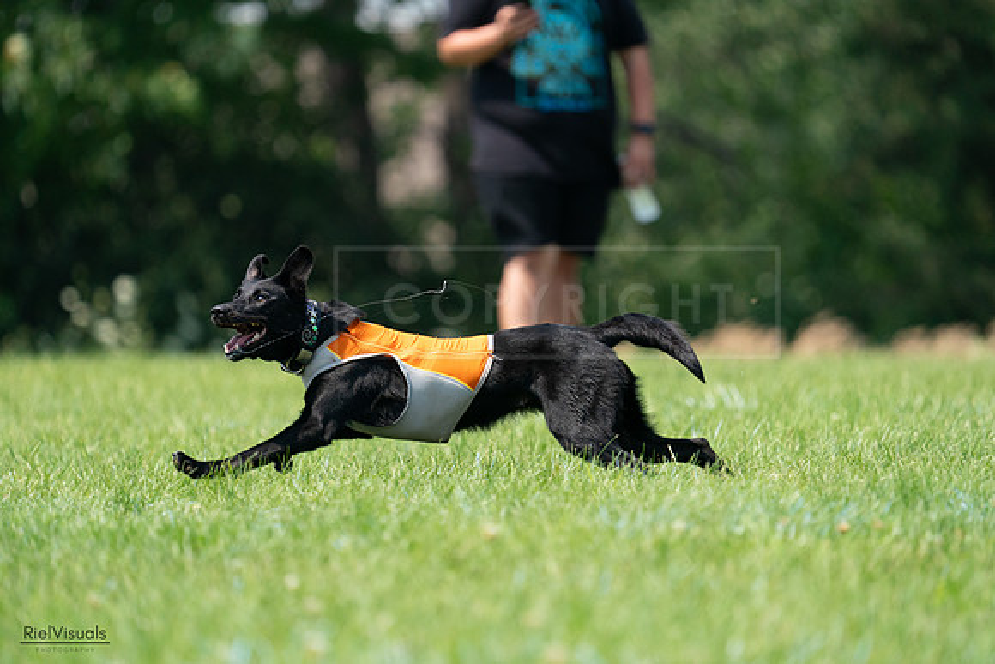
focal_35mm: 500
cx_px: 498
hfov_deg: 4.1
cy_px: 332
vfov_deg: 2.8
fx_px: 13822
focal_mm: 500
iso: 1600
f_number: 6.3
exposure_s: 1/4000
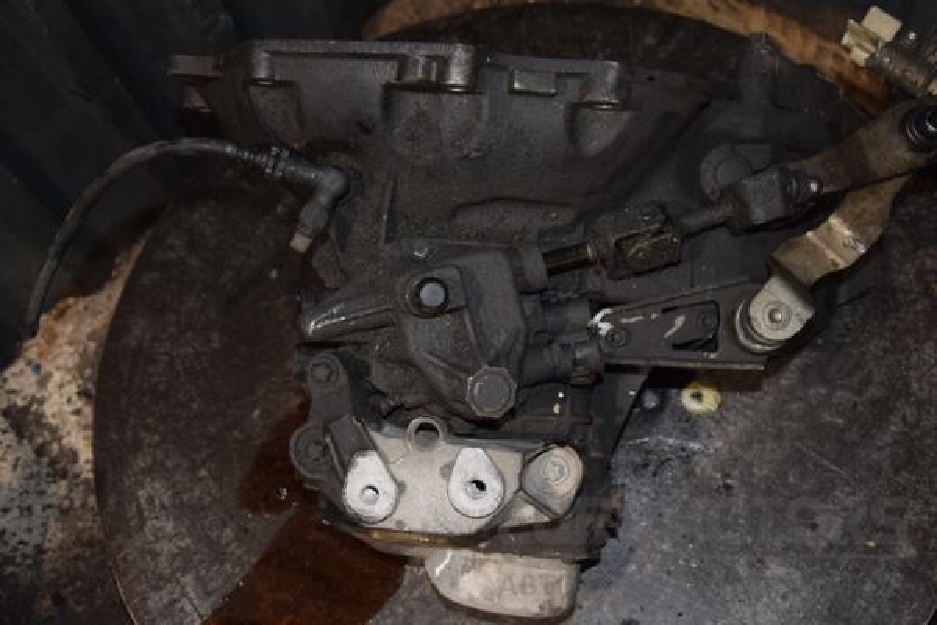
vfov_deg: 28.1
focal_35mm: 48
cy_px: 312
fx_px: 1249
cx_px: 468
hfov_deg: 41.1
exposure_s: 1/60
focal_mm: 32
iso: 800
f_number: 5
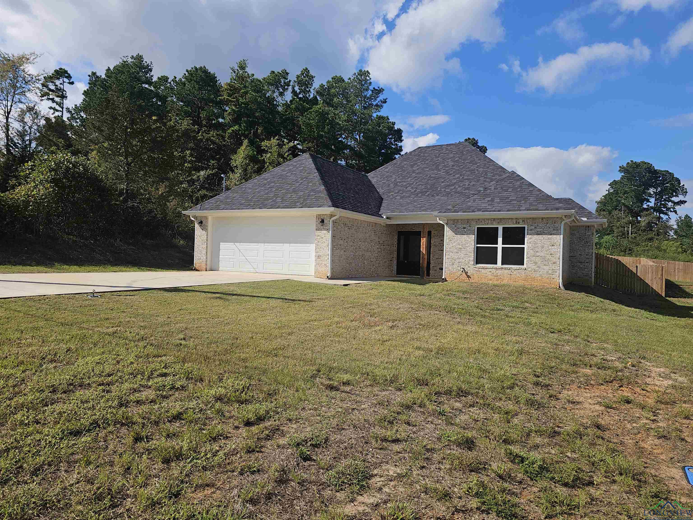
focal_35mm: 23
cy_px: 260
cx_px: 346
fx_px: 460
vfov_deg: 58.9
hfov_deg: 73.9
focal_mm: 6.3
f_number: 1.7
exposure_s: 1/976
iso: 10
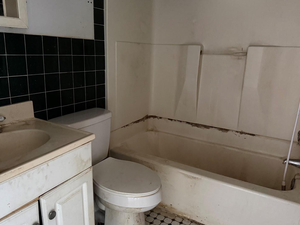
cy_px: 112
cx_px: 146
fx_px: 234
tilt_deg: -14.7
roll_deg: -2.3
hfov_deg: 65.3
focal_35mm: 27
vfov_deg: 51.4
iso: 1000
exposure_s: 1/30
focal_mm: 6.76
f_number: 1.78
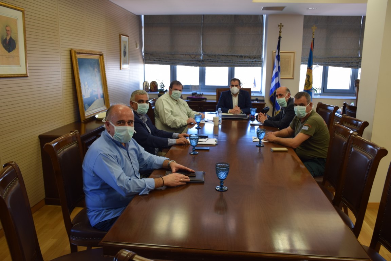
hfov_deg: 67.4
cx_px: 196
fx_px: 293
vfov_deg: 47.9
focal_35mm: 27
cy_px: 130
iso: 400
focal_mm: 18
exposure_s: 1/80
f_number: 4.5
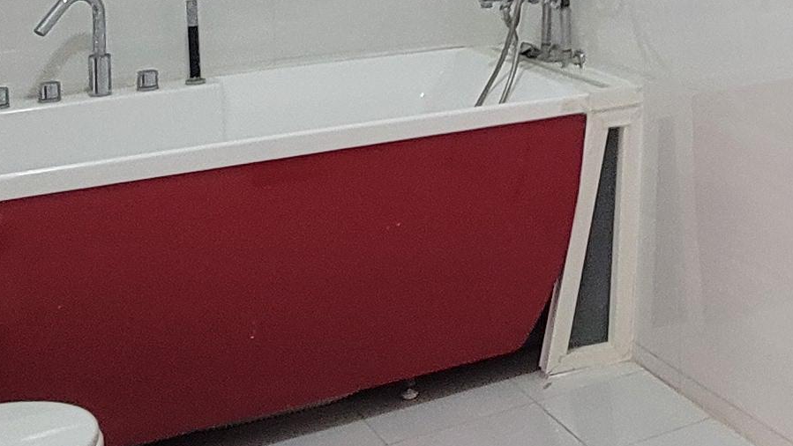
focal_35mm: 63
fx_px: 1325
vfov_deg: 17.5
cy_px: -193
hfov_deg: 29.4
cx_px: 911
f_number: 2.2
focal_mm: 2.2
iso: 400
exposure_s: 1/33.3
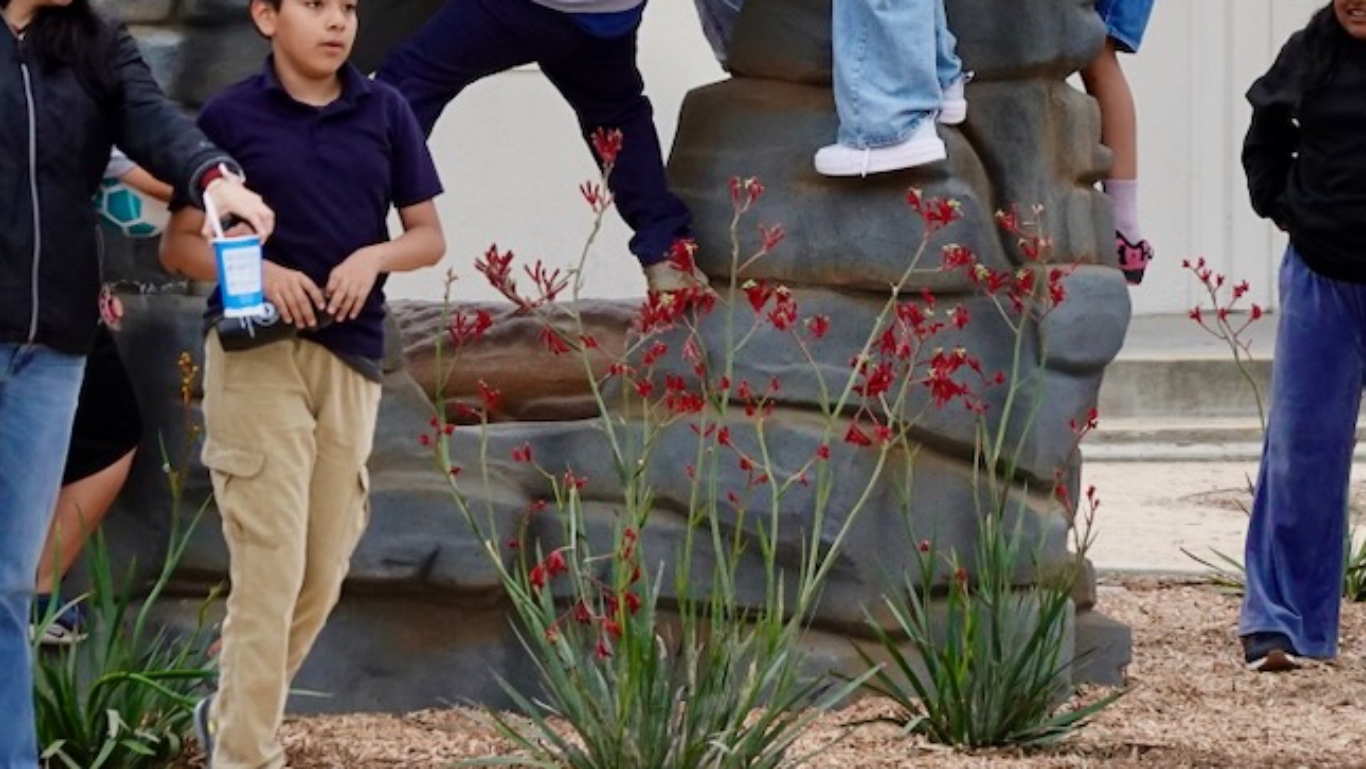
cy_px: 83
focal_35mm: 339
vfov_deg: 3.6
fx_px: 12280
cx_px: 563
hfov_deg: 6.4
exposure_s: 1/200
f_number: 4.5
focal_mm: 58.92
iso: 640
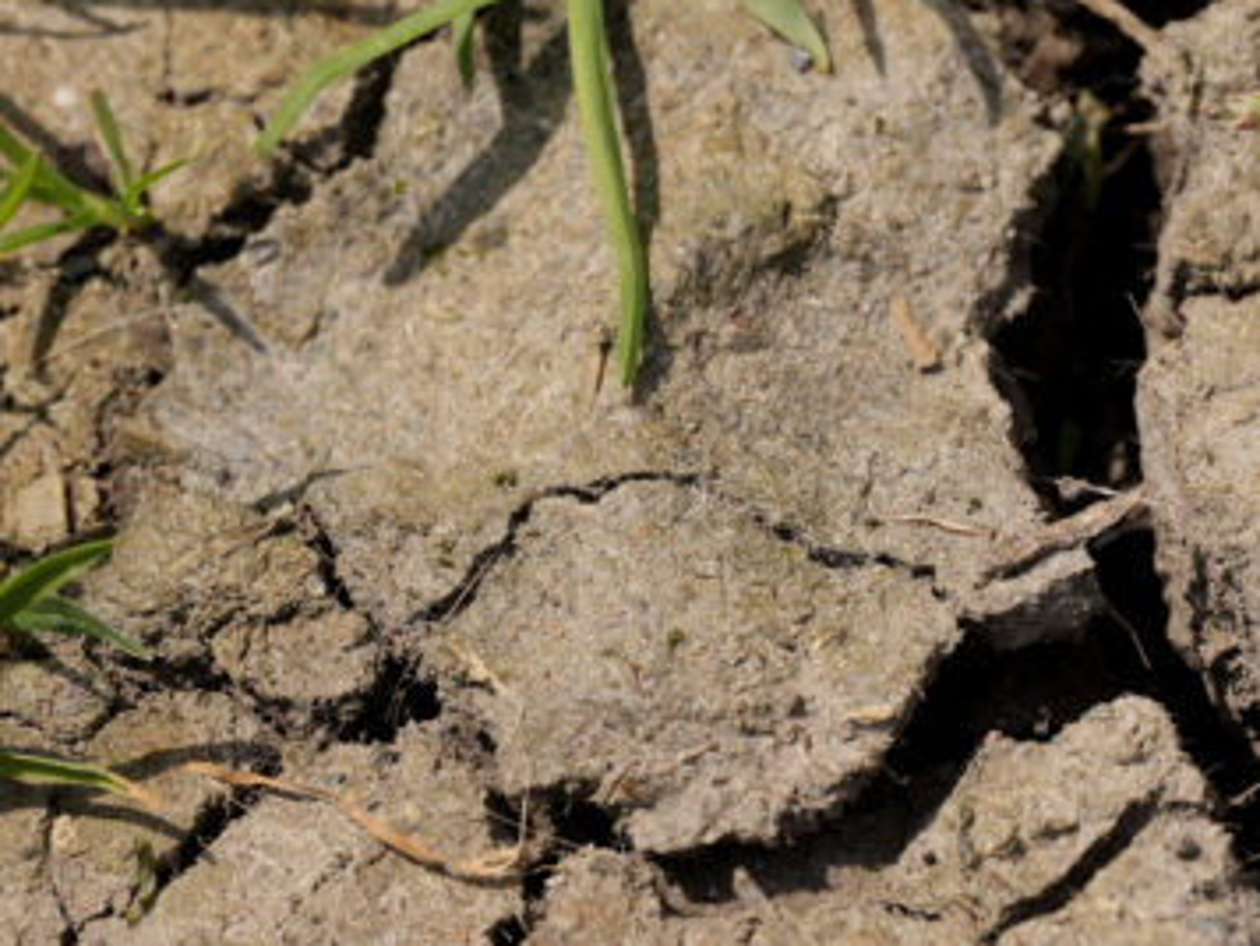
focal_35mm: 217
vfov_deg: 6.9
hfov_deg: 9.1
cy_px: 441
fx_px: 7901
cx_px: 847
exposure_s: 1/1000
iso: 800
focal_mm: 105
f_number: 9
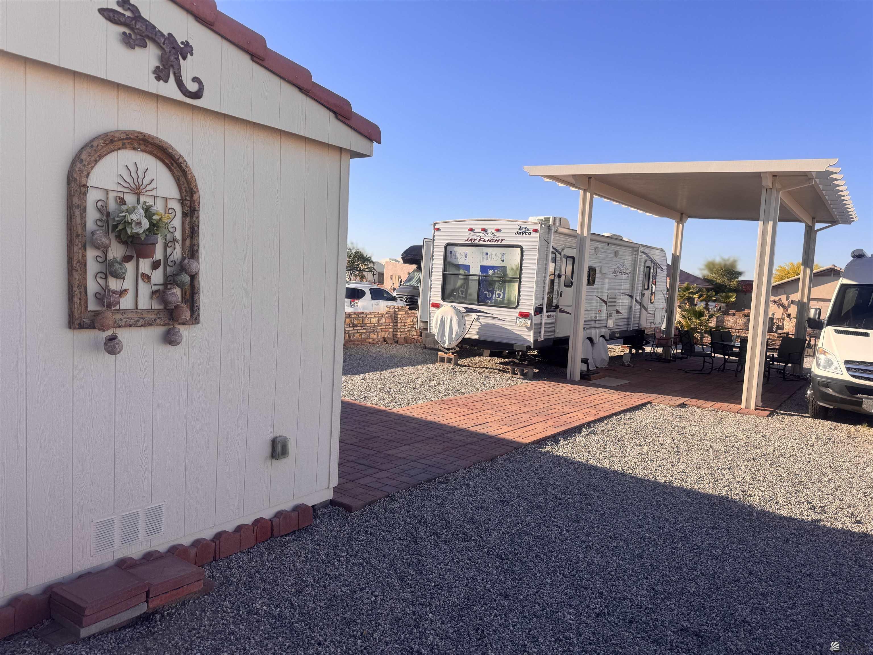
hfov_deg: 71.6
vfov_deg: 56.8
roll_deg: -3.3
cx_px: 436
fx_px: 605
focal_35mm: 24
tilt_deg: -5.6
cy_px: 328
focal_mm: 6.76
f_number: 1.78
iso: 80
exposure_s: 1/3413
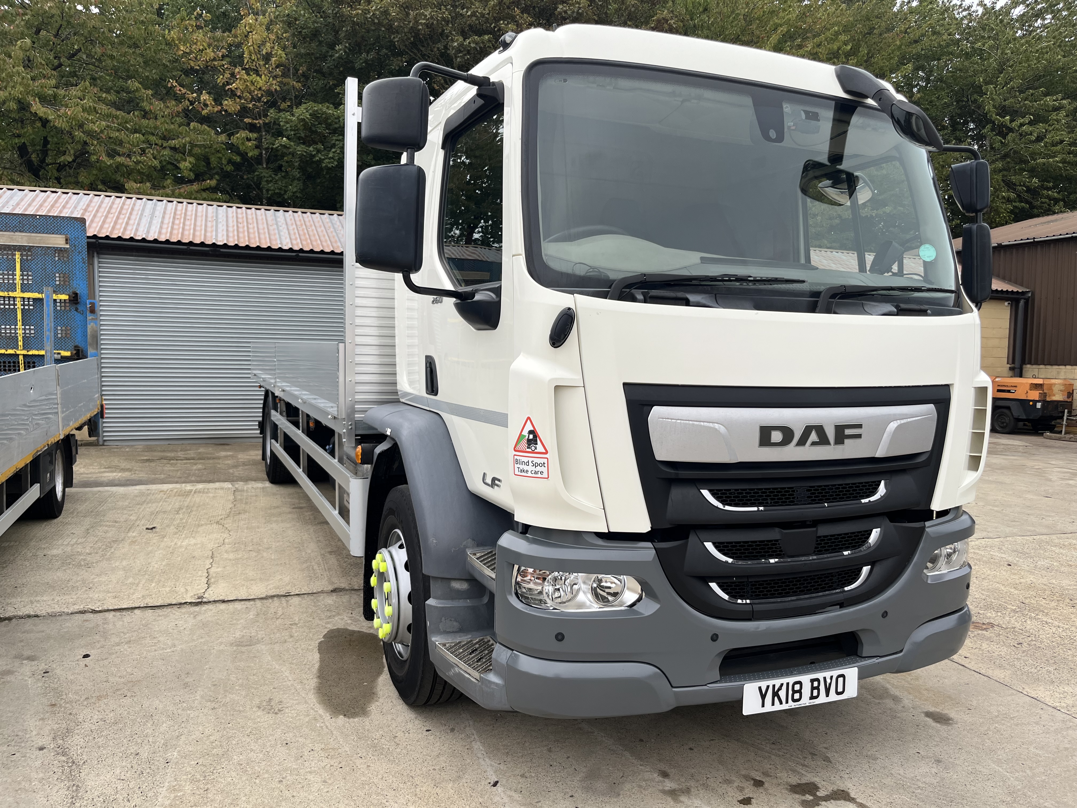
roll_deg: -1.1
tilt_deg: -4.5
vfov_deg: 53.1
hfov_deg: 67.3
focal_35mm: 26
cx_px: 538
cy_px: 404
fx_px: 809
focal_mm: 5.1
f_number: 1.6
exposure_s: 1/563
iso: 50
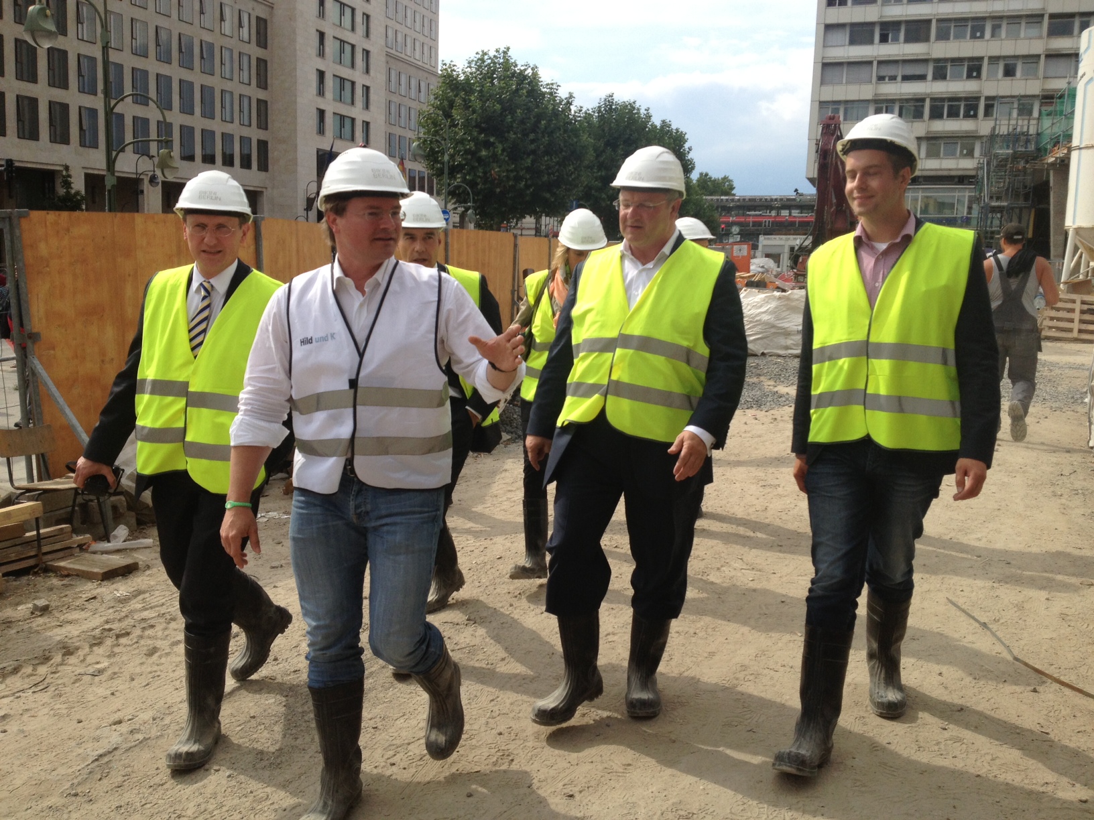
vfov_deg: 40.7
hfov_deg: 52.6
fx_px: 1106
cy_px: 410
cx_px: 547
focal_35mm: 35
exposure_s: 1/1842
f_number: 2.4
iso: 50
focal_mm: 4.28
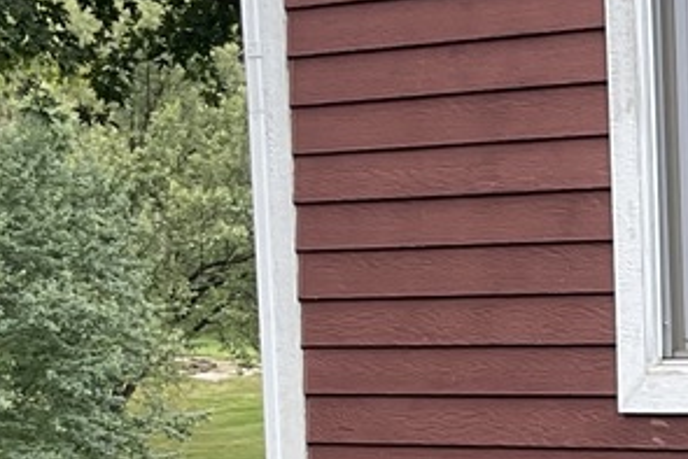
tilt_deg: -4.6
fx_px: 2811
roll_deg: +1.0
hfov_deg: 13.2
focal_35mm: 147
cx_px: 1029
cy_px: 580
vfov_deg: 9.2
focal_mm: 3
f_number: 1.8
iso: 16
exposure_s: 1/129
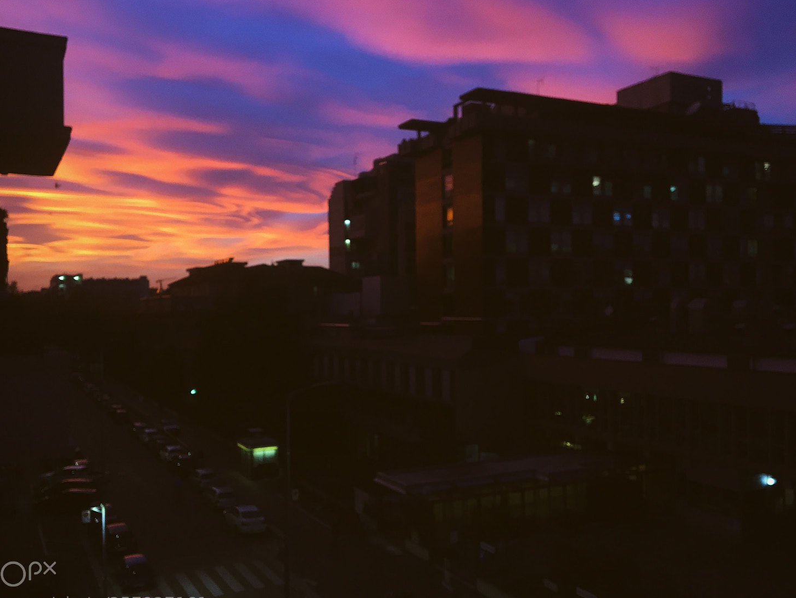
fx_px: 736
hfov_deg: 56.7
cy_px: 317
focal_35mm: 32
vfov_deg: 44.2
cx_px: 359
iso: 40
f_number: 2.2
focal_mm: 4.15
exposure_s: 1/33
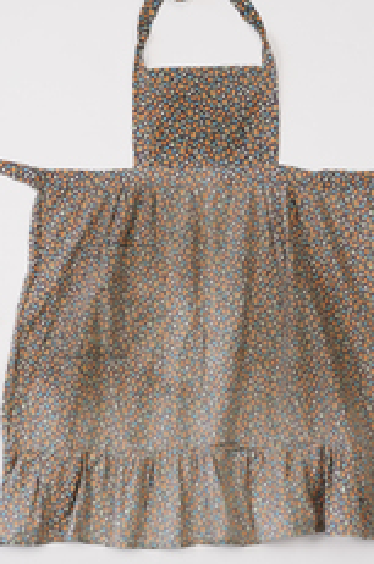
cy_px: 319
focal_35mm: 81
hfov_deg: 16.8
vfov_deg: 25.1
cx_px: 219
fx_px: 1268
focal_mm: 32
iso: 320
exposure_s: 1/50
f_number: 8
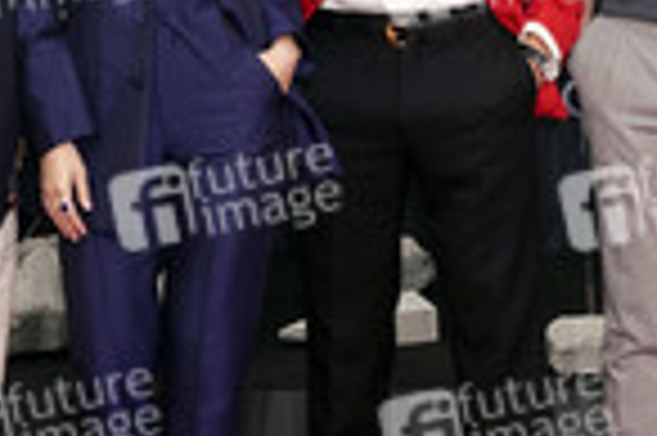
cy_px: 85
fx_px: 3536
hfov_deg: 10.6
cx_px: 556
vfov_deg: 7.1
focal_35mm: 194
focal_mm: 63
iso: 320
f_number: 8
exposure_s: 1/160
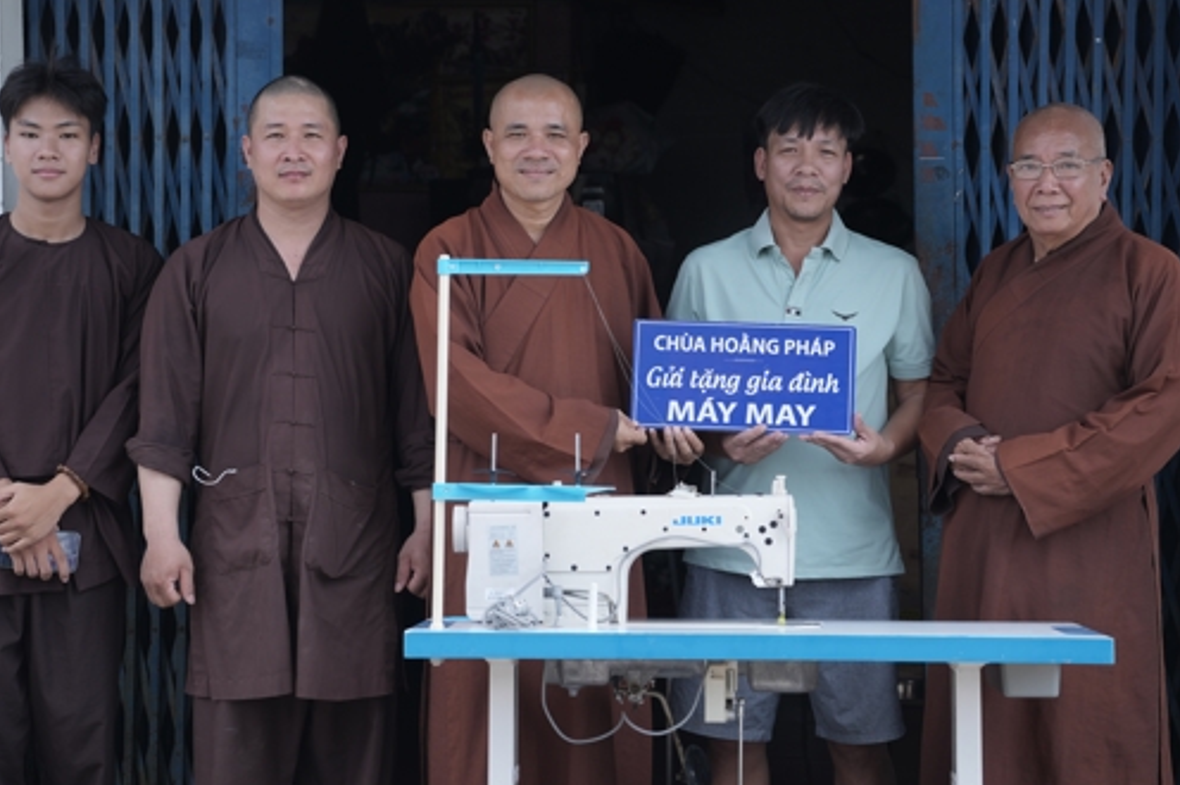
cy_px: 346
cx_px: 545
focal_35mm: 101
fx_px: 3308
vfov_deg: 13.5
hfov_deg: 20.2
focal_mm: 77
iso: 125
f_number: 4
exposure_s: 1/250
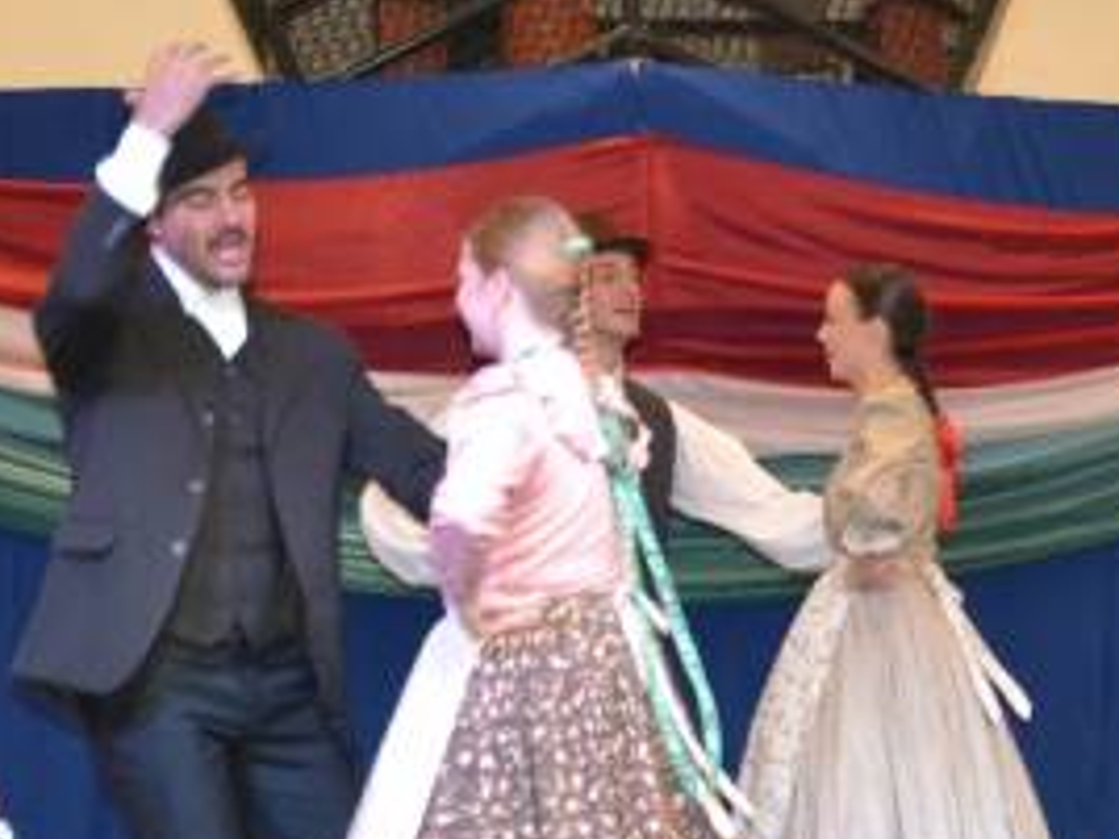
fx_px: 5851
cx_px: 1182
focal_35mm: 181
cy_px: 474
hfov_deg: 10.8
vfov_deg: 8.2
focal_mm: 42
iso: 1800
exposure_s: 1/60
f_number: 4.8
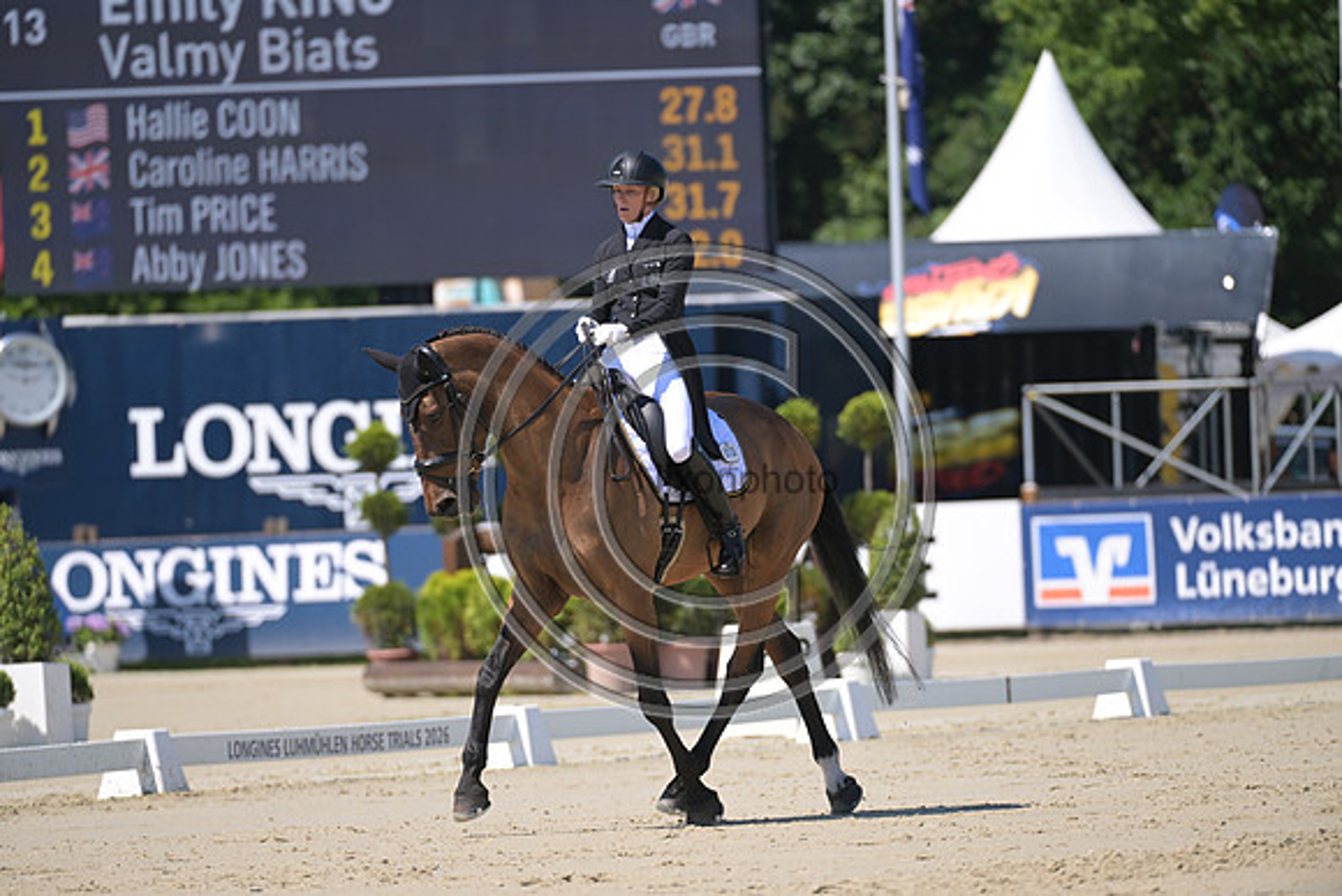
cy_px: 448
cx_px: 671
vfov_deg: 3.9
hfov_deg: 5.9
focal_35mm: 350
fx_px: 13050
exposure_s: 1/1250
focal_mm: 350
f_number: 5
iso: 250
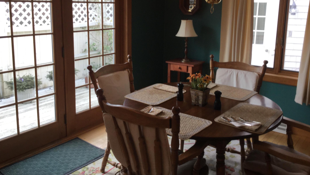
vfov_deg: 32.5
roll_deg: -1.2
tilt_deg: -8.2
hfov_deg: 55.3
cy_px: 54
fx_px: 296
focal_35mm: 36
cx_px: 162
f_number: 2.4
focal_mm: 3.3
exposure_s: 1/60
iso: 32
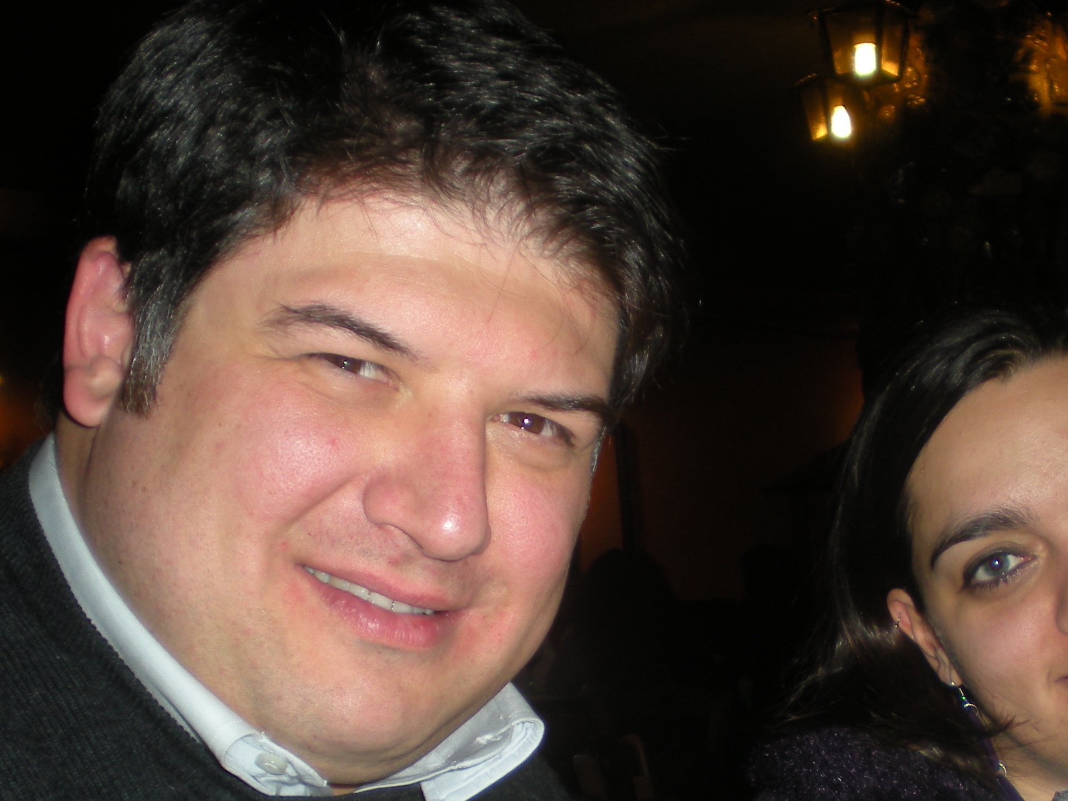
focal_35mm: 65
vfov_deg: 22.3
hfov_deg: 29.4
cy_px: 645
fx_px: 2005
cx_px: 798
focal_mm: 6.3
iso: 64
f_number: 3.1
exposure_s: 1/60
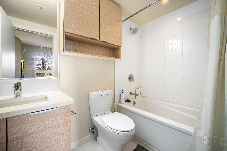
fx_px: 85
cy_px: 76
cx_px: 114
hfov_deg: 106.3
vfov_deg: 83.3
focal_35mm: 14
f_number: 9
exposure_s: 1/1.25
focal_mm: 9
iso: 250
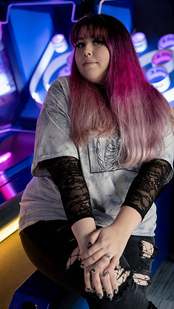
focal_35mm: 52
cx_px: 88
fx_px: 426
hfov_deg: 23.1
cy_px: 165
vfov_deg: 39.8
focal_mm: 46
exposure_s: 1/160
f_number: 2.8
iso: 1250
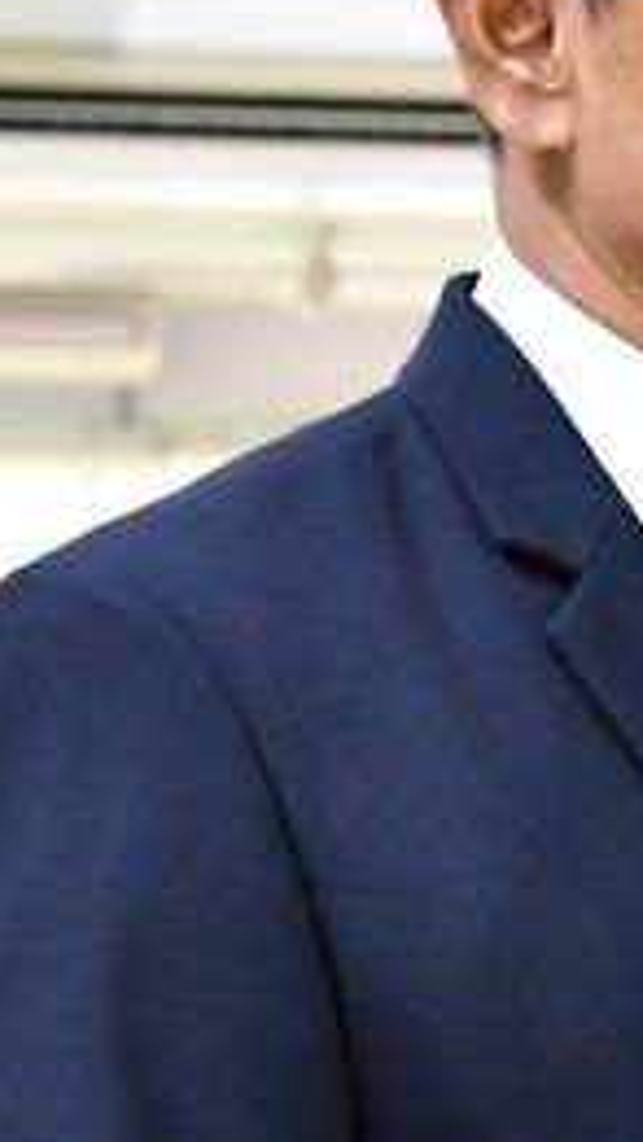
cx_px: 1317
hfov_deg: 7.3
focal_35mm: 160
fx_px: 4845
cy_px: 877
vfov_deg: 13.4
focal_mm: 26
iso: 3200
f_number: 3.8
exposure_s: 1/100
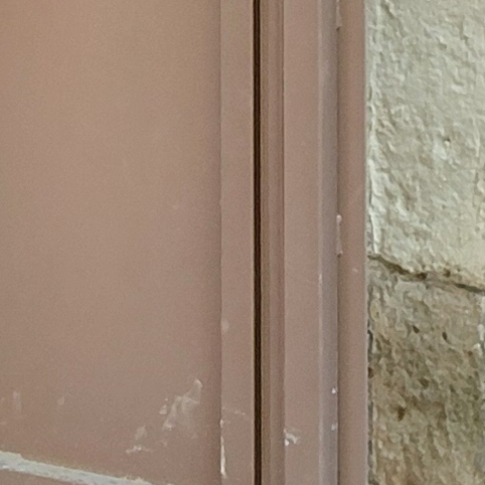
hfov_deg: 8.4
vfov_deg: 9.0
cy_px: -305
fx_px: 2964
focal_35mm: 187
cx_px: -767
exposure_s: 1/100
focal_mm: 4.69
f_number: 1.8
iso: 64
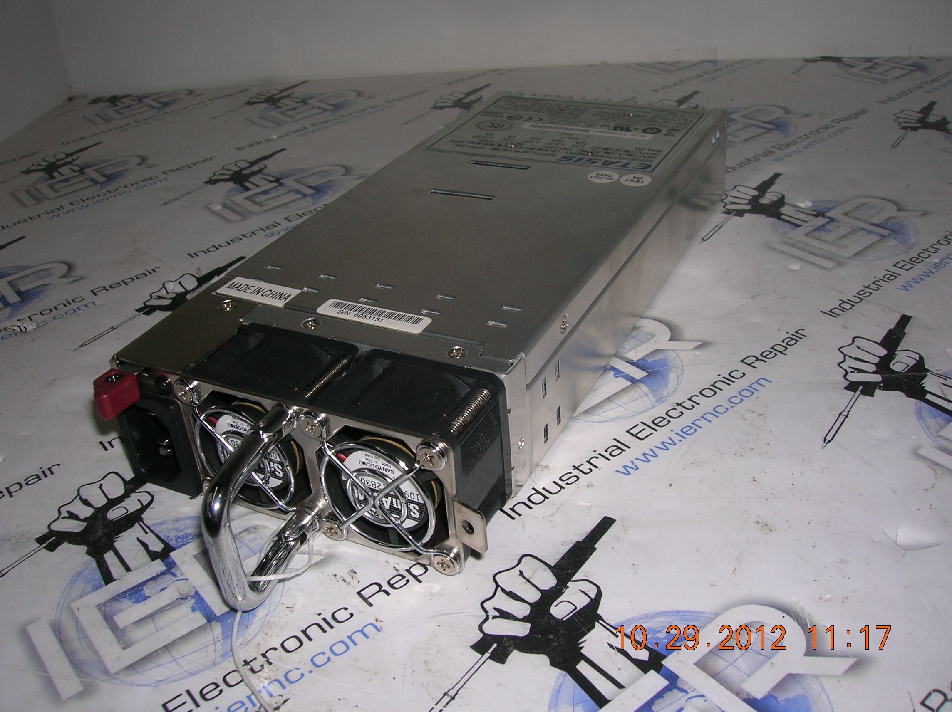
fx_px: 934
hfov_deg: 54.0
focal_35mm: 34
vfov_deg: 41.7
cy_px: 356
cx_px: 476
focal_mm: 5.7
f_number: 4.9
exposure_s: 1/60.1
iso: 50
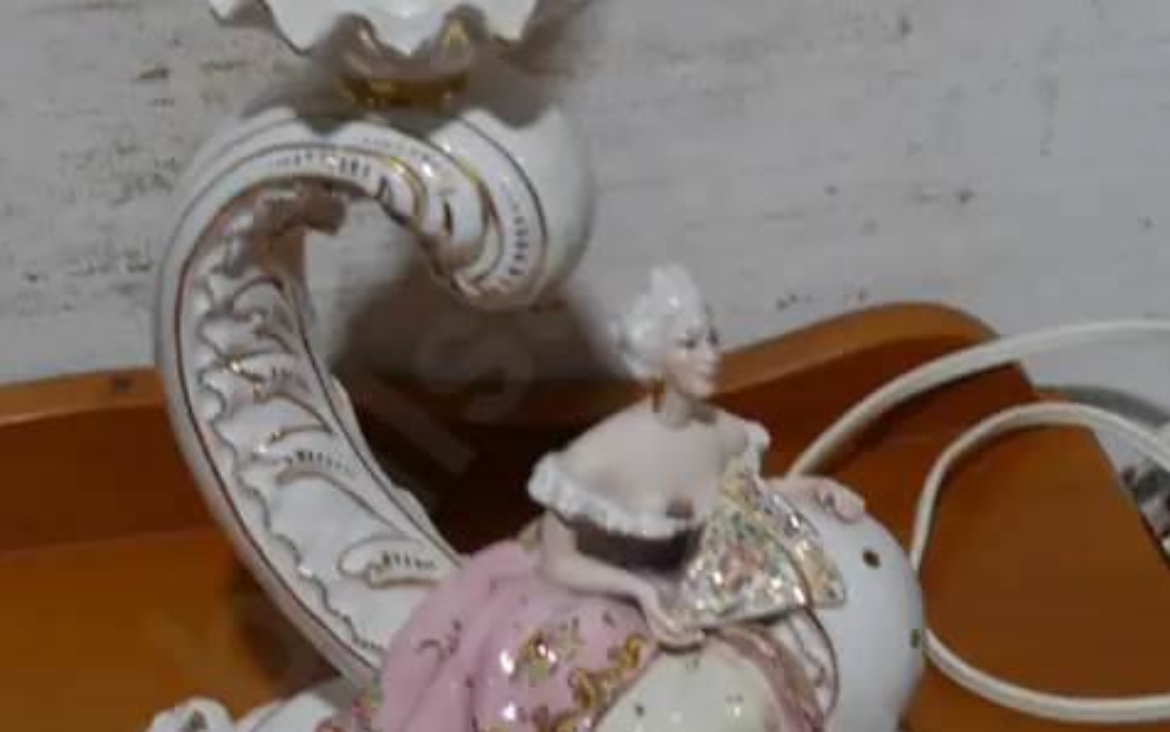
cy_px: 157
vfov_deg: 11.5
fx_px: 3637
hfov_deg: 18.3
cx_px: 627
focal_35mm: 114
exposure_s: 1/60
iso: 250
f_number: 5.3
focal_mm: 25
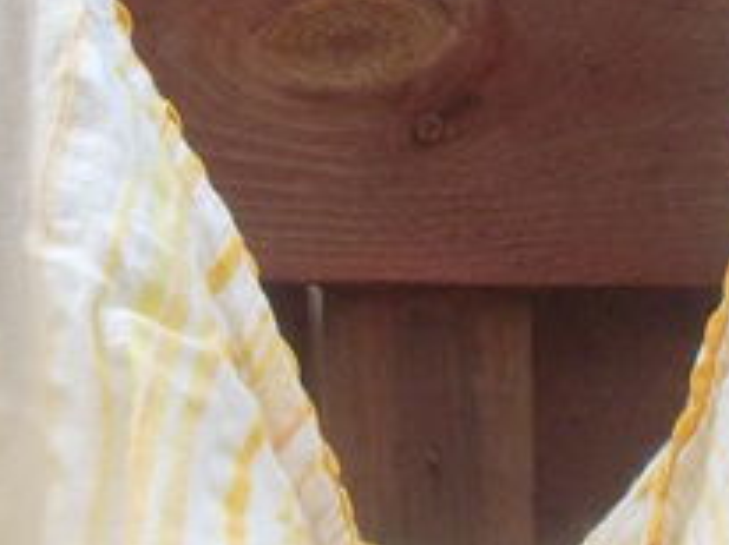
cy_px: 234
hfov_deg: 14.5
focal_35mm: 136
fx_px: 2861
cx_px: 457
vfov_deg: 10.9
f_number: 3.3
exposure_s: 1/60
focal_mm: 4.1
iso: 80
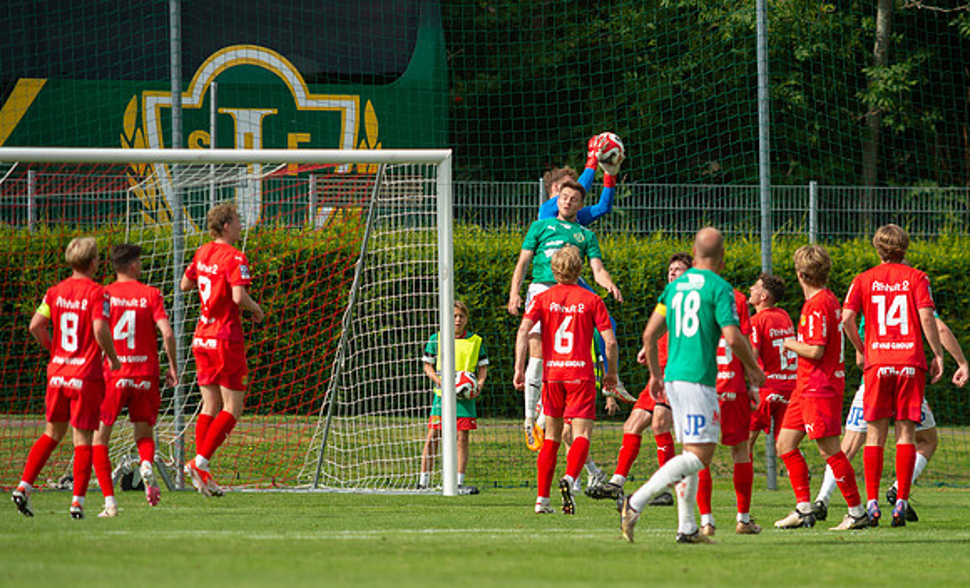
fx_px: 13706
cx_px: 582
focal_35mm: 523
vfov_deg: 2.5
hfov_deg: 4.1
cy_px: 385
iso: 200
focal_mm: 420
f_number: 4.5
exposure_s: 1/1600
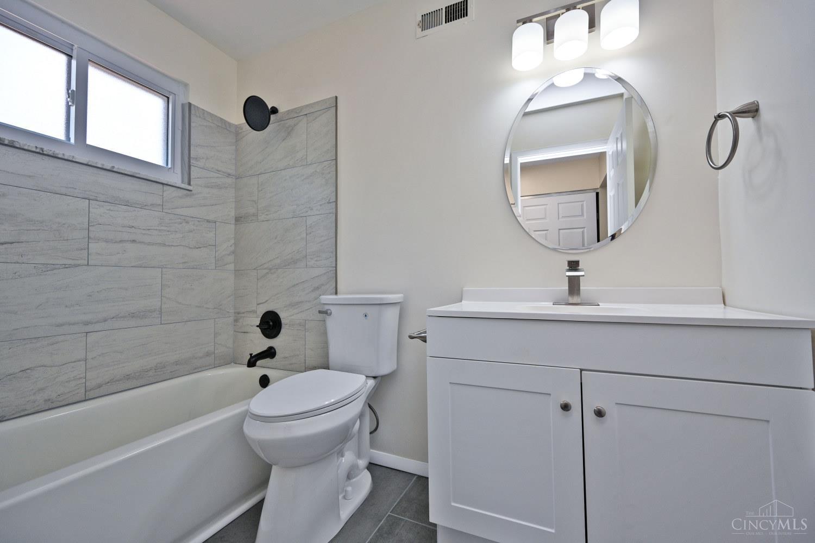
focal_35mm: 14
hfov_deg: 104.3
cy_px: 272
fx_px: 317
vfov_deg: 81.2
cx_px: 408
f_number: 5.6
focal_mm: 14
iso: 140
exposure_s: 1/125
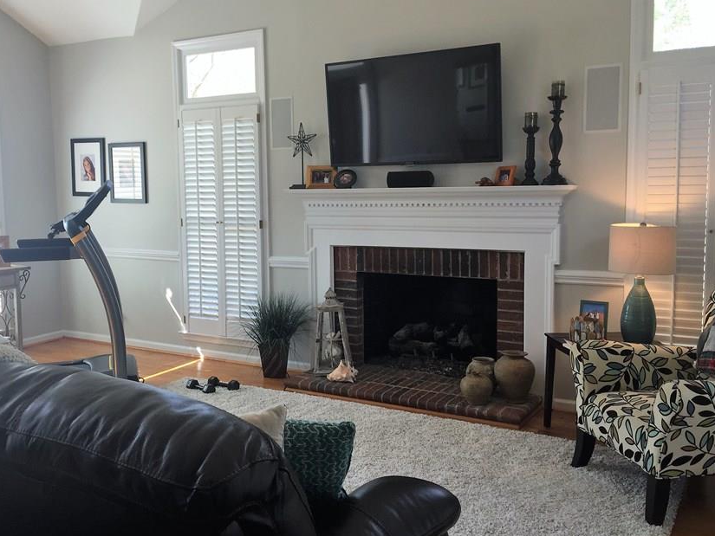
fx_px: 744
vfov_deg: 39.7
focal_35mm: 36
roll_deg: +0.6
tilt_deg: -5.5
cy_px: 263
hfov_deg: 51.1
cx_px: 302
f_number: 2.2
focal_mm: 4.15
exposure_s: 1/60
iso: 32
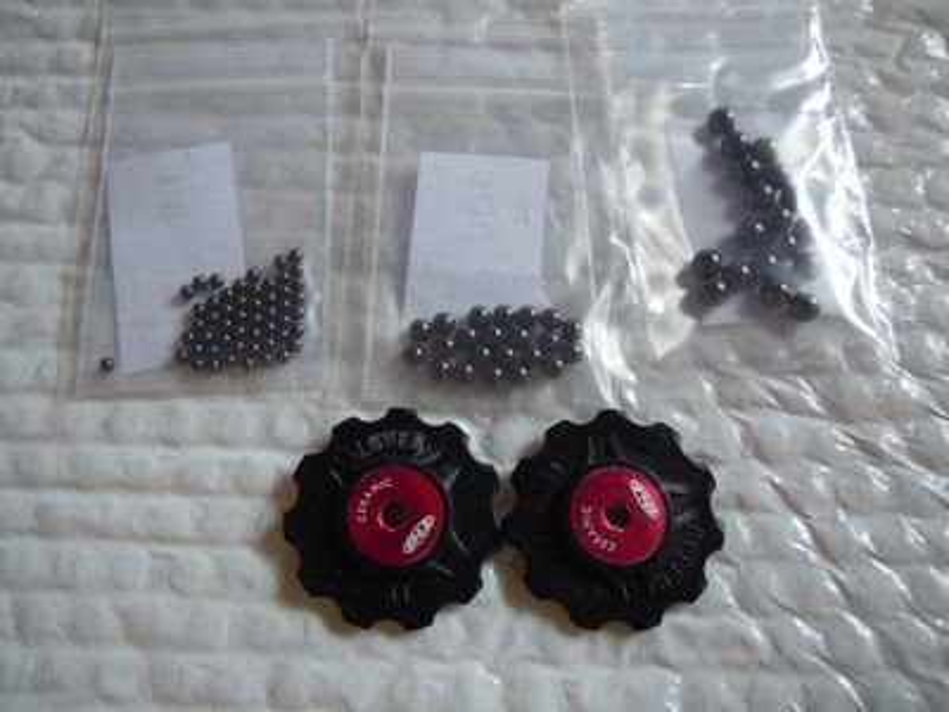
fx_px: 905
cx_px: 474
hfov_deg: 55.4
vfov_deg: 42.9
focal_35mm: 33
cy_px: 356
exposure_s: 1/40
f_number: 4
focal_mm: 5.9
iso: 400
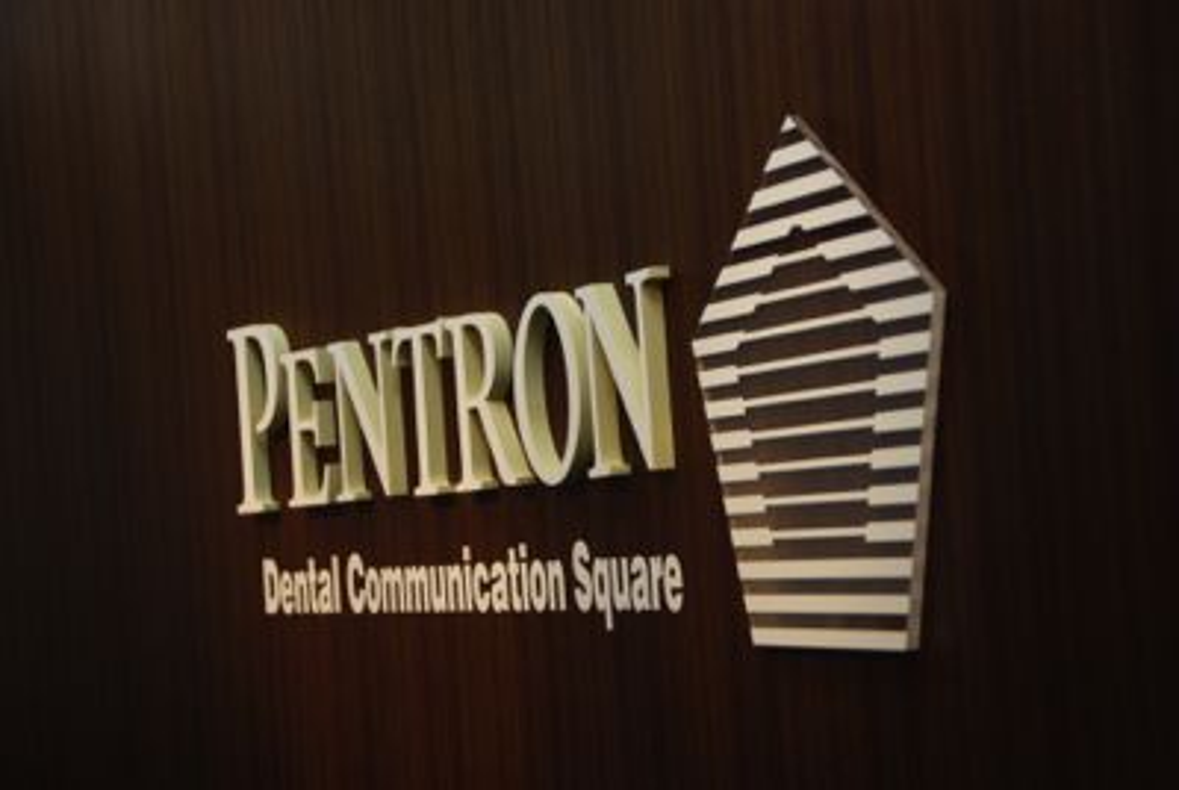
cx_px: 590
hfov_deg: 20.0
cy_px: 395
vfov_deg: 13.5
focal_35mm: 102
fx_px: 3345
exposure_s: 1/30
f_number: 5.6
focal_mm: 68
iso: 400
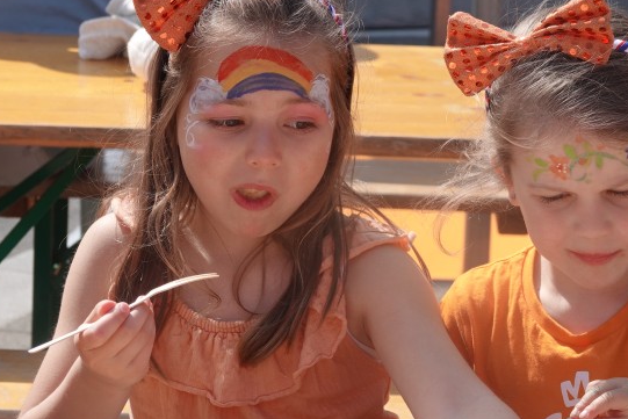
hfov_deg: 14.8
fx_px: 2408
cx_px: 452
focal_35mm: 138
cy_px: 261
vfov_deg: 9.9
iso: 100
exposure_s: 1/640
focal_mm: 30.5
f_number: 4
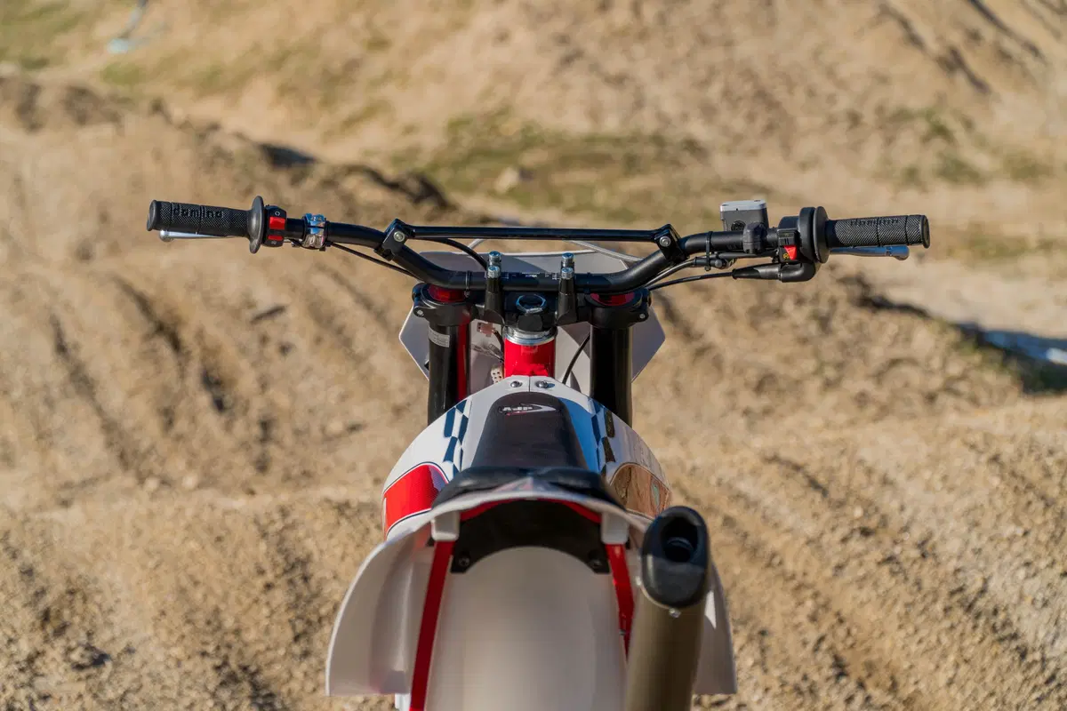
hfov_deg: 15.9
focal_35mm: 129
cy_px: 356
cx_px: 534
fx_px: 3823
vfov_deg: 10.6
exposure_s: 1/1000
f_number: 4
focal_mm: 86
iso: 100
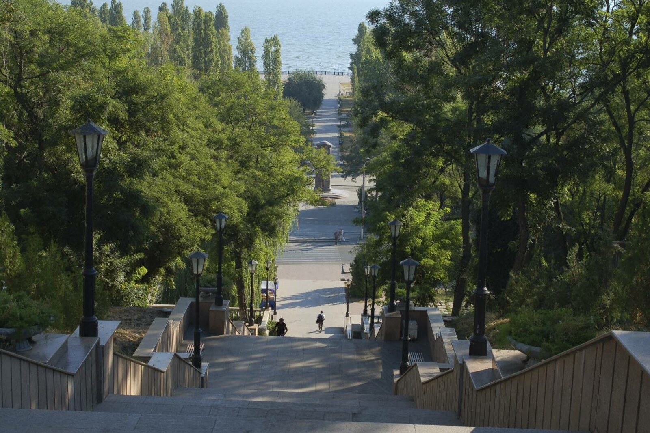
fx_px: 1083
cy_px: 216
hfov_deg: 33.4
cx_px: 325
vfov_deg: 22.6
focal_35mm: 60
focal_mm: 40
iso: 200
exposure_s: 1/200
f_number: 7.1
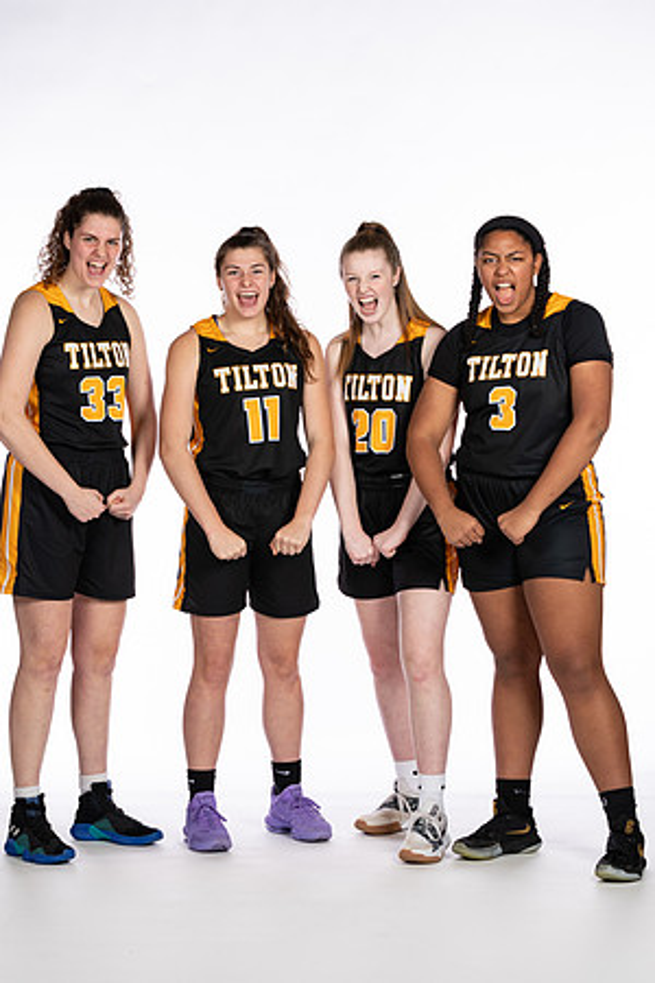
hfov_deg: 13.0
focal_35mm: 105
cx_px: 328
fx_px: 2865
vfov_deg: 19.5
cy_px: 492
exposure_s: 1/100
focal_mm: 70
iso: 100
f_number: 5.6
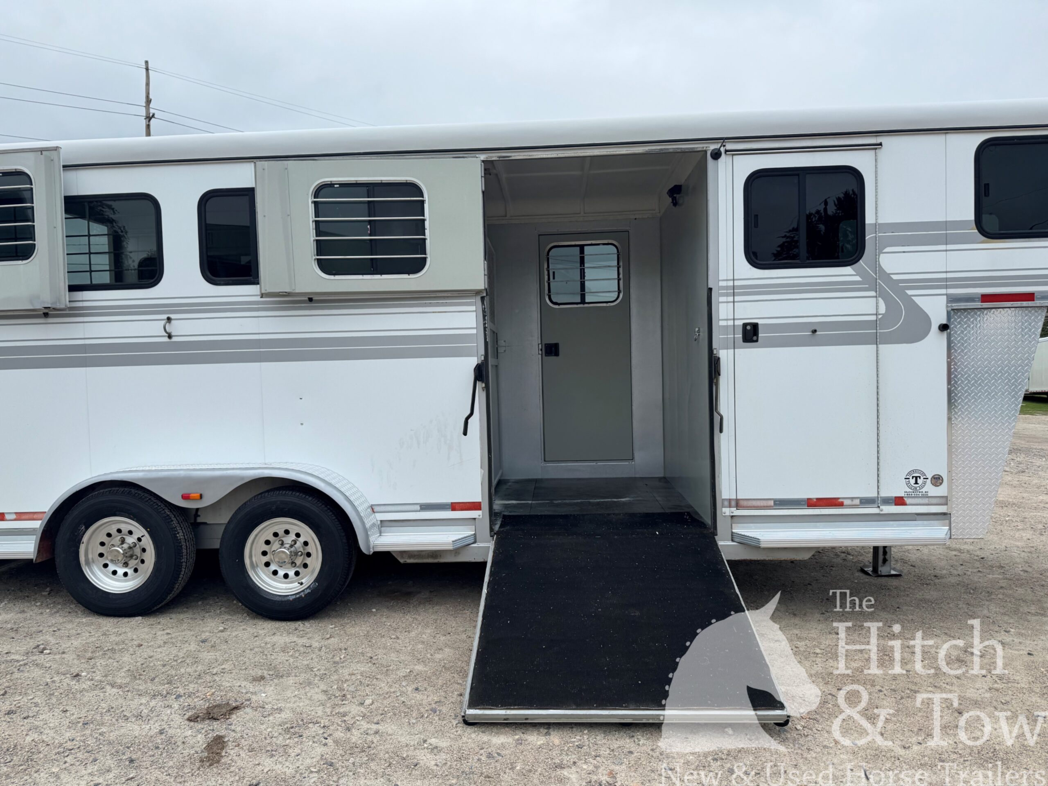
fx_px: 727
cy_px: 393
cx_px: 524
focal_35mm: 24
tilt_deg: -2.4
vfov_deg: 56.8
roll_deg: -0.6
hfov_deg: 71.6
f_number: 1.78
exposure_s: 1/1721
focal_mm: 6.76
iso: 80
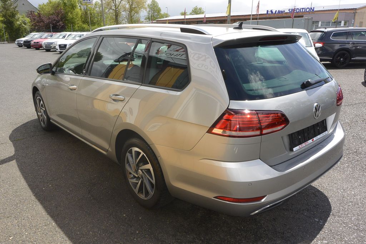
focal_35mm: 27
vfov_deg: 47.9
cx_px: 183
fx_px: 275
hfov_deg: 67.4
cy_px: 122
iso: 160
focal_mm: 10
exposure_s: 1/250
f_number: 9
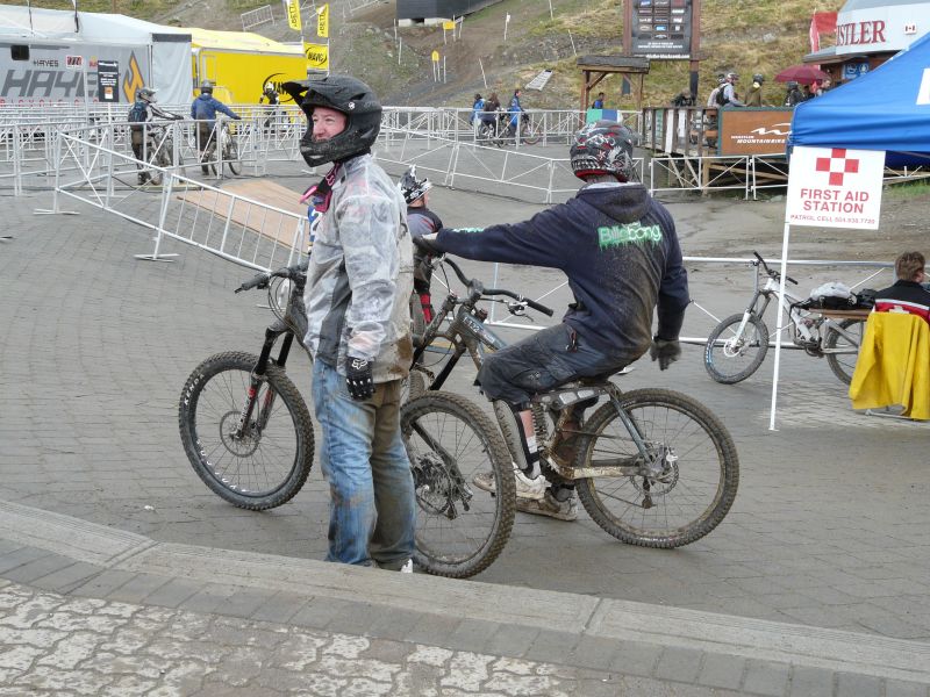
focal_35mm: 55
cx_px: 465
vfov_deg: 26.6
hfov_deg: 34.9
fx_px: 1478
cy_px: 348
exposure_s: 1/160
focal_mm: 9
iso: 100
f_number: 4
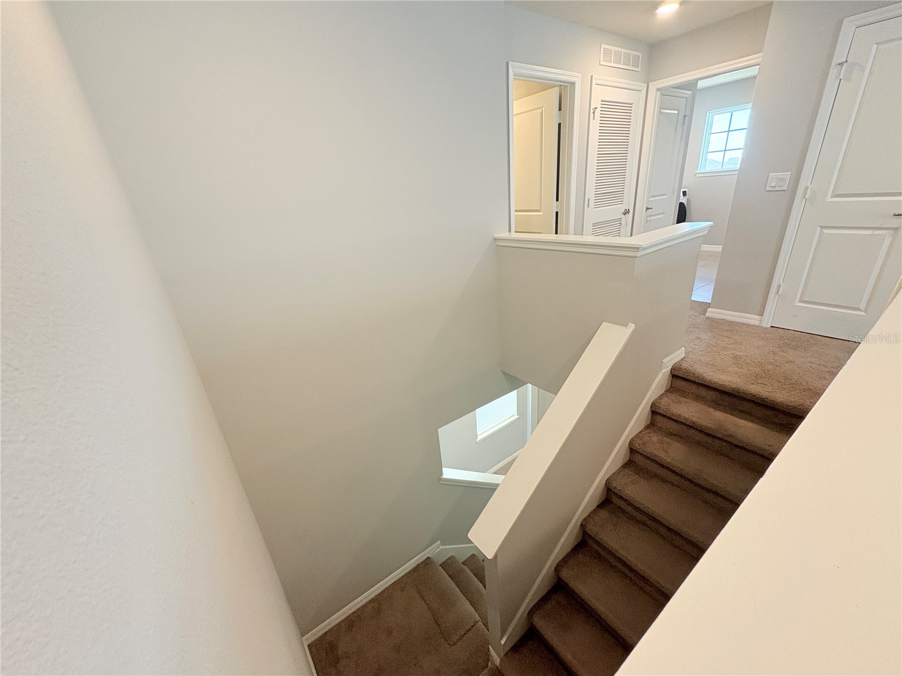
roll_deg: +5.0
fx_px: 365
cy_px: 338
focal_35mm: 14
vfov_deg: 85.7
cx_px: 451
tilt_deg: -21.3
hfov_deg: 102.1
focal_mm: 2.22
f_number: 2.2
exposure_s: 1/120
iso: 200
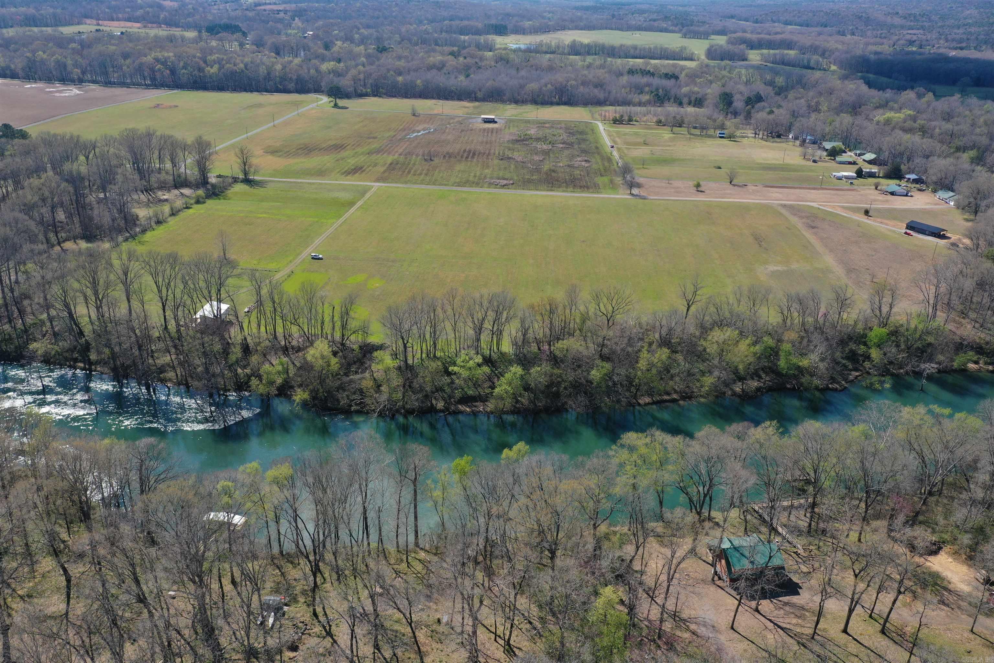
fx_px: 773
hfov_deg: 65.5
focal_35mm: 28
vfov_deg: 46.4
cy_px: 332
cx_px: 497
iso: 100
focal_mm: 10.26
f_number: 5.6
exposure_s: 1/320
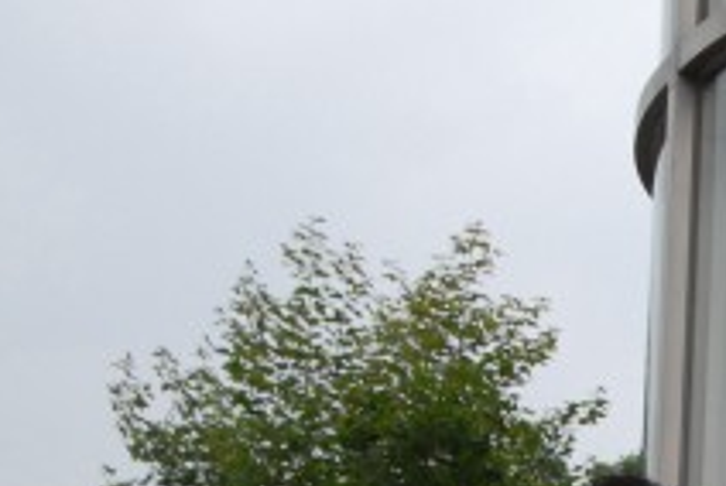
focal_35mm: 149
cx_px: 877
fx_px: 3003
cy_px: 712
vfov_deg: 9.0
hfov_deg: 13.4
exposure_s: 1/320
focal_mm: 29
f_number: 10
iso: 400
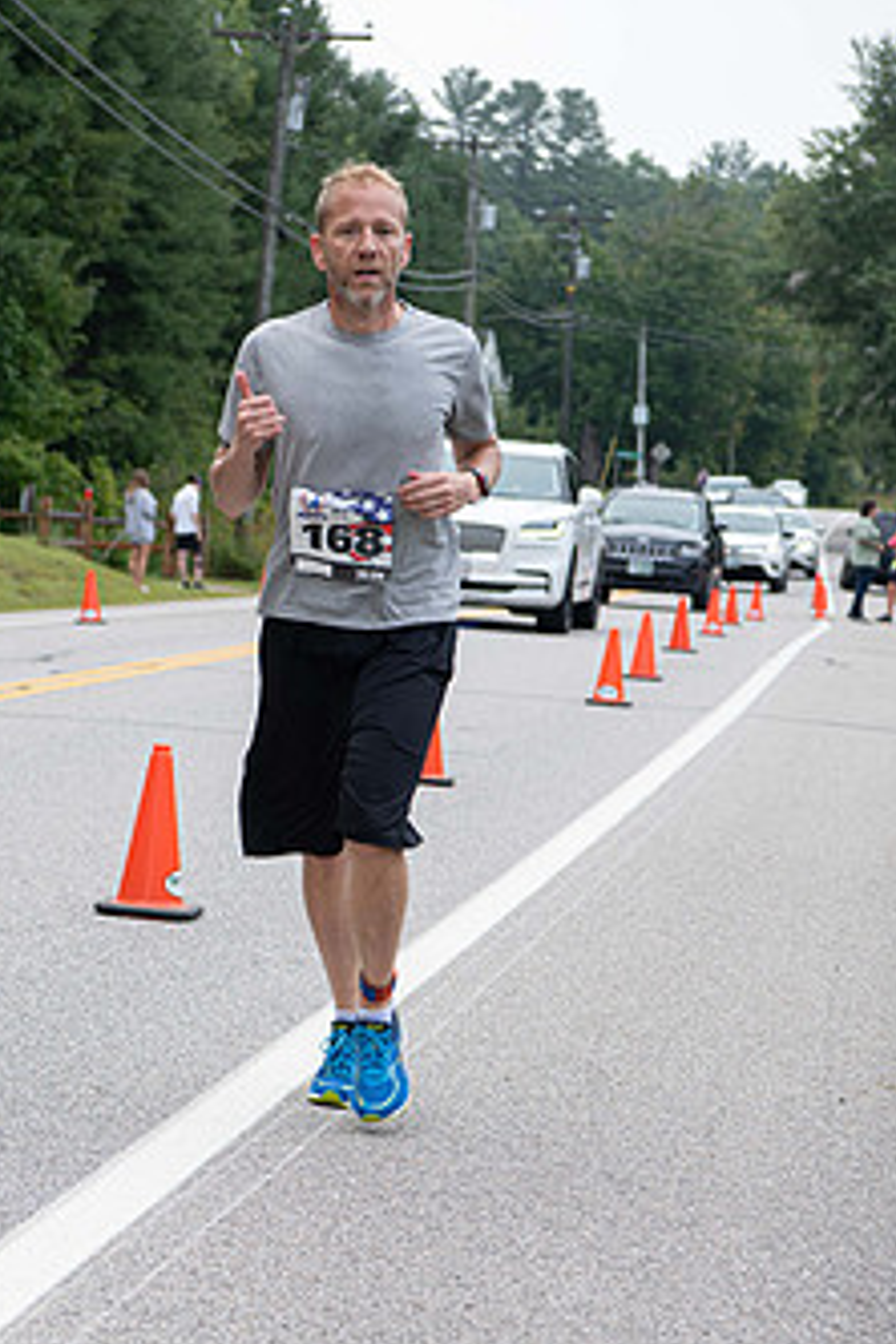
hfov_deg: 11.2
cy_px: 680
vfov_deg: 16.8
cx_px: 206
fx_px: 4554
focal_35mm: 122
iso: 200
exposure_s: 1/250
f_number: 5
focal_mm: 70
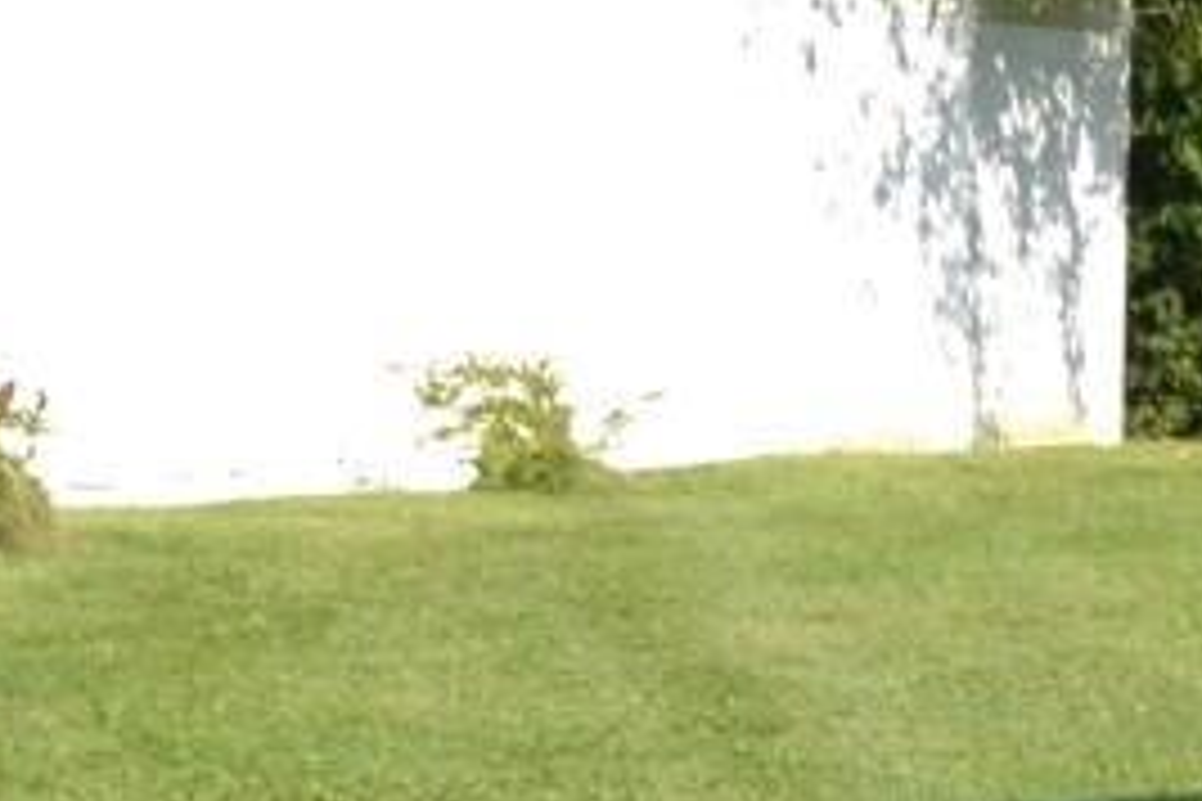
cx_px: 2003
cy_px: 585
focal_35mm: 182
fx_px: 6076
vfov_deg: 7.5
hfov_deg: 10.7
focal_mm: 20
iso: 100
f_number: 8
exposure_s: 1/200
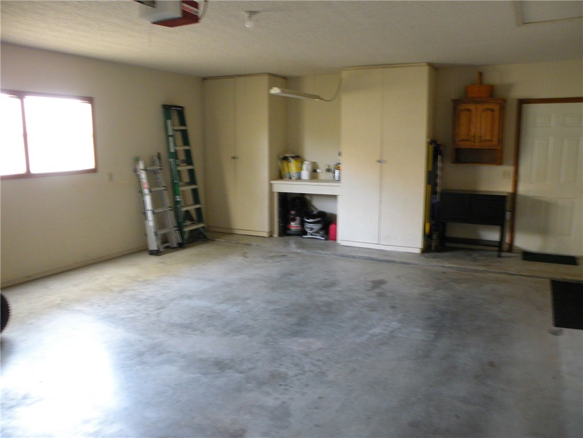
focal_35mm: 27
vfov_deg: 51.4
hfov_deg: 65.3
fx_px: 455
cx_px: 292
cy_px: 219
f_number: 2.8
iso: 238
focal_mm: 4.7
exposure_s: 1/8
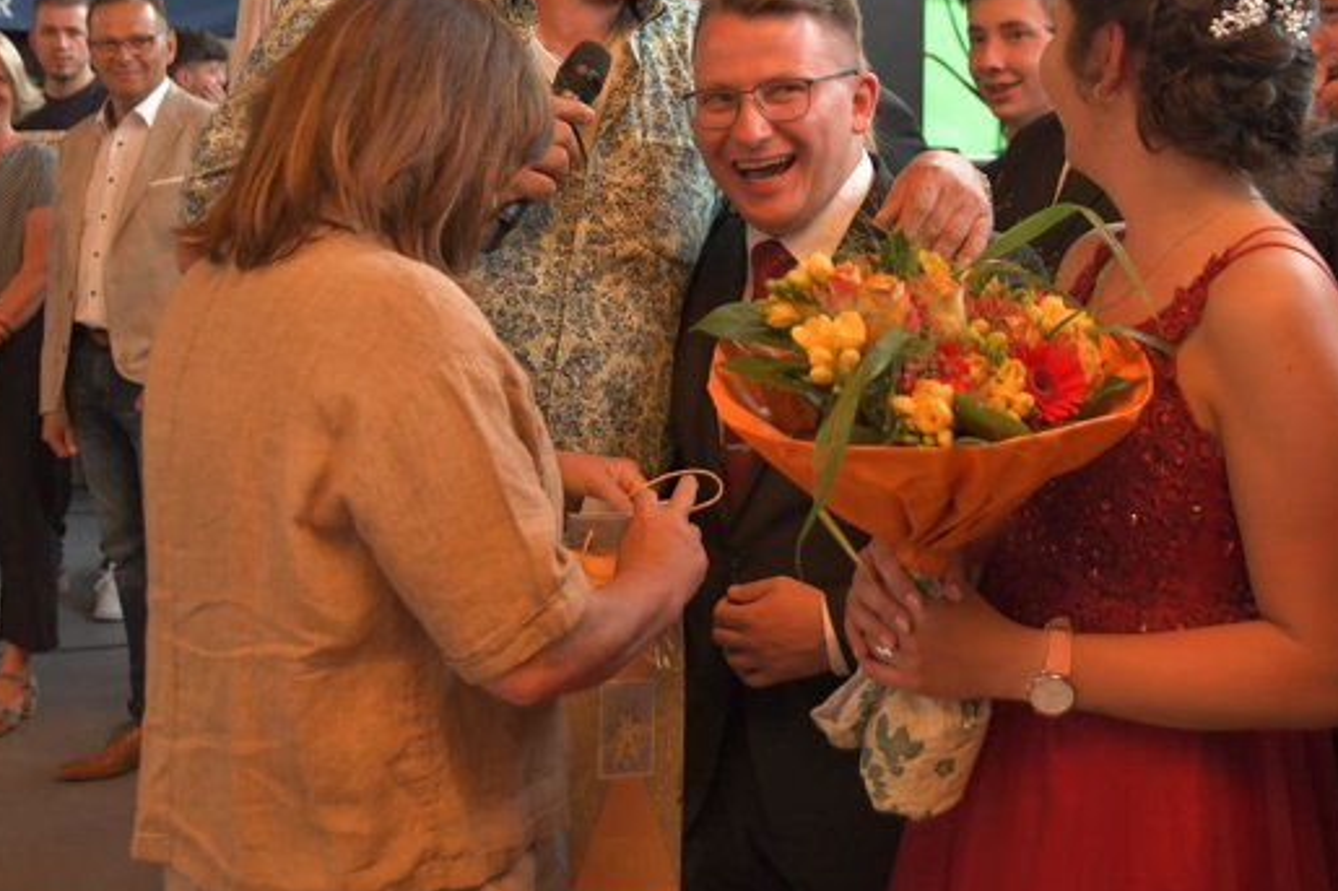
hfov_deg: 33.4
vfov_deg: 22.4
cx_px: 678
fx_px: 2229
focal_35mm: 60
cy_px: 229
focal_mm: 26
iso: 1250
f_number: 3.2
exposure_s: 1/200
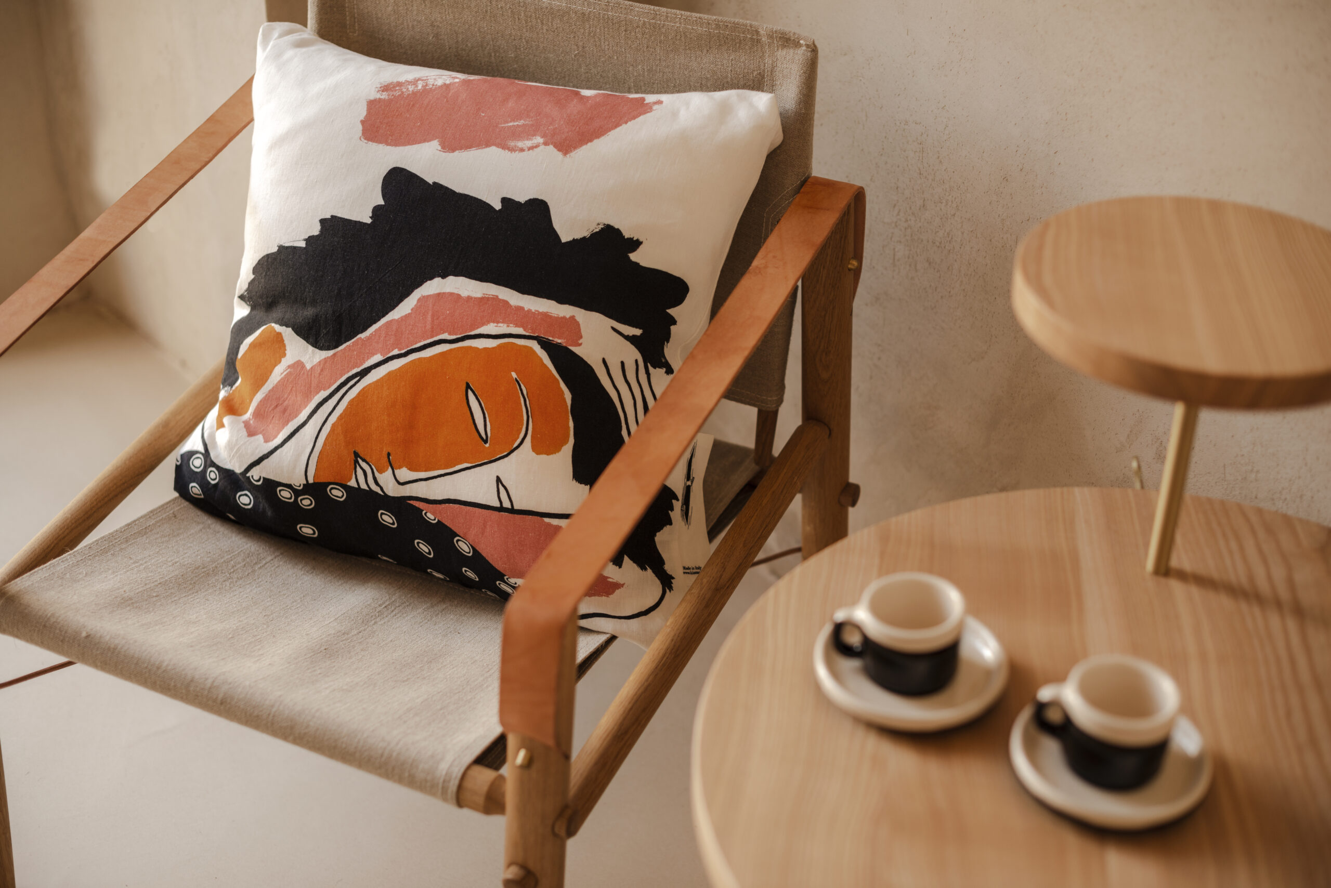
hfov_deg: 39.6
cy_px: 444
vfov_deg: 27.0
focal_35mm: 50
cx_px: 666
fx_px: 1849
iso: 200
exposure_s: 1/160
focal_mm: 50
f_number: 2.2
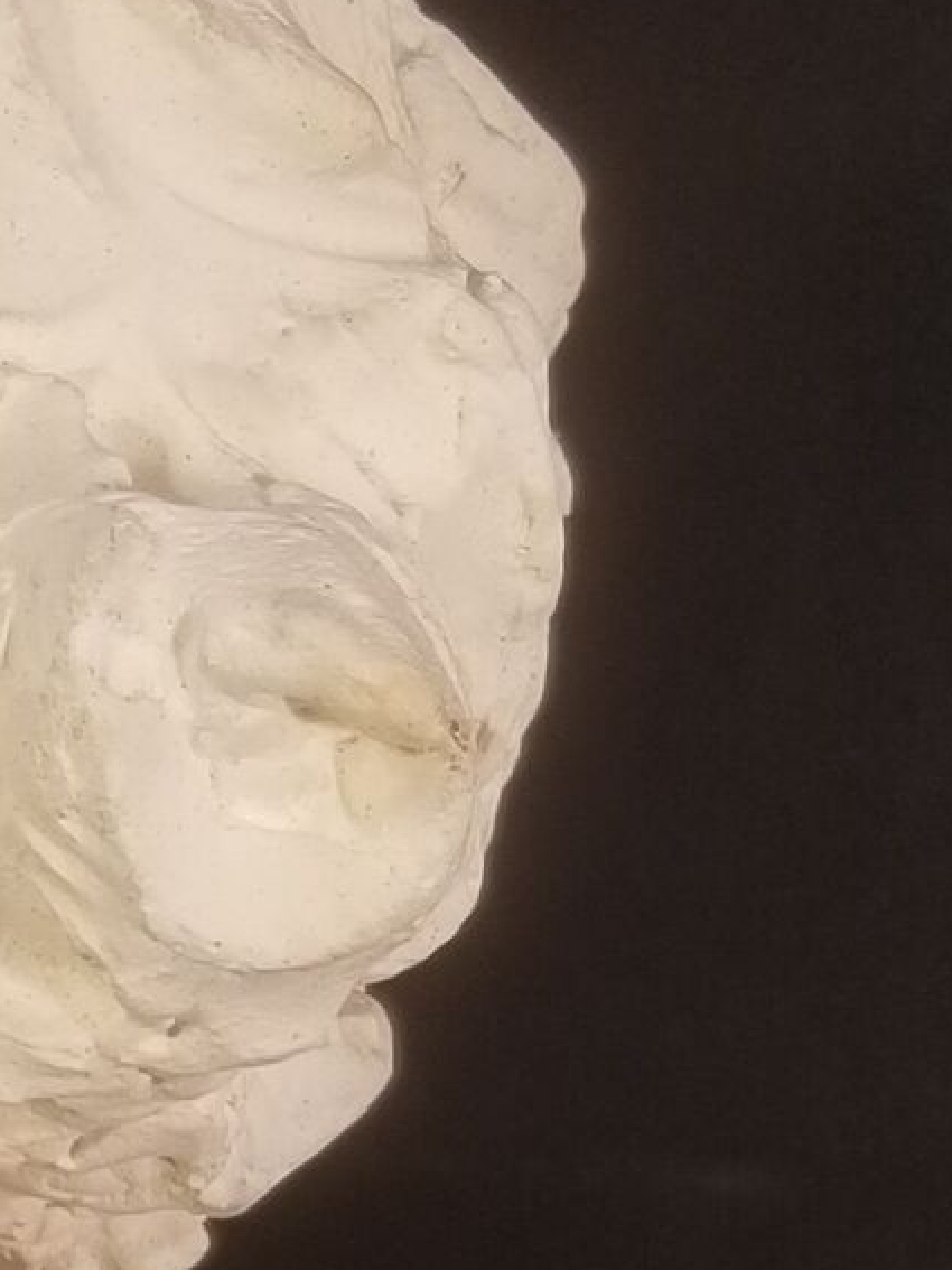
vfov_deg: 14.4
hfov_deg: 10.5
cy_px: 1548
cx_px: -775
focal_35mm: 132
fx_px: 4842
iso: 80
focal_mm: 4.25
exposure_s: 1/100
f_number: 1.7
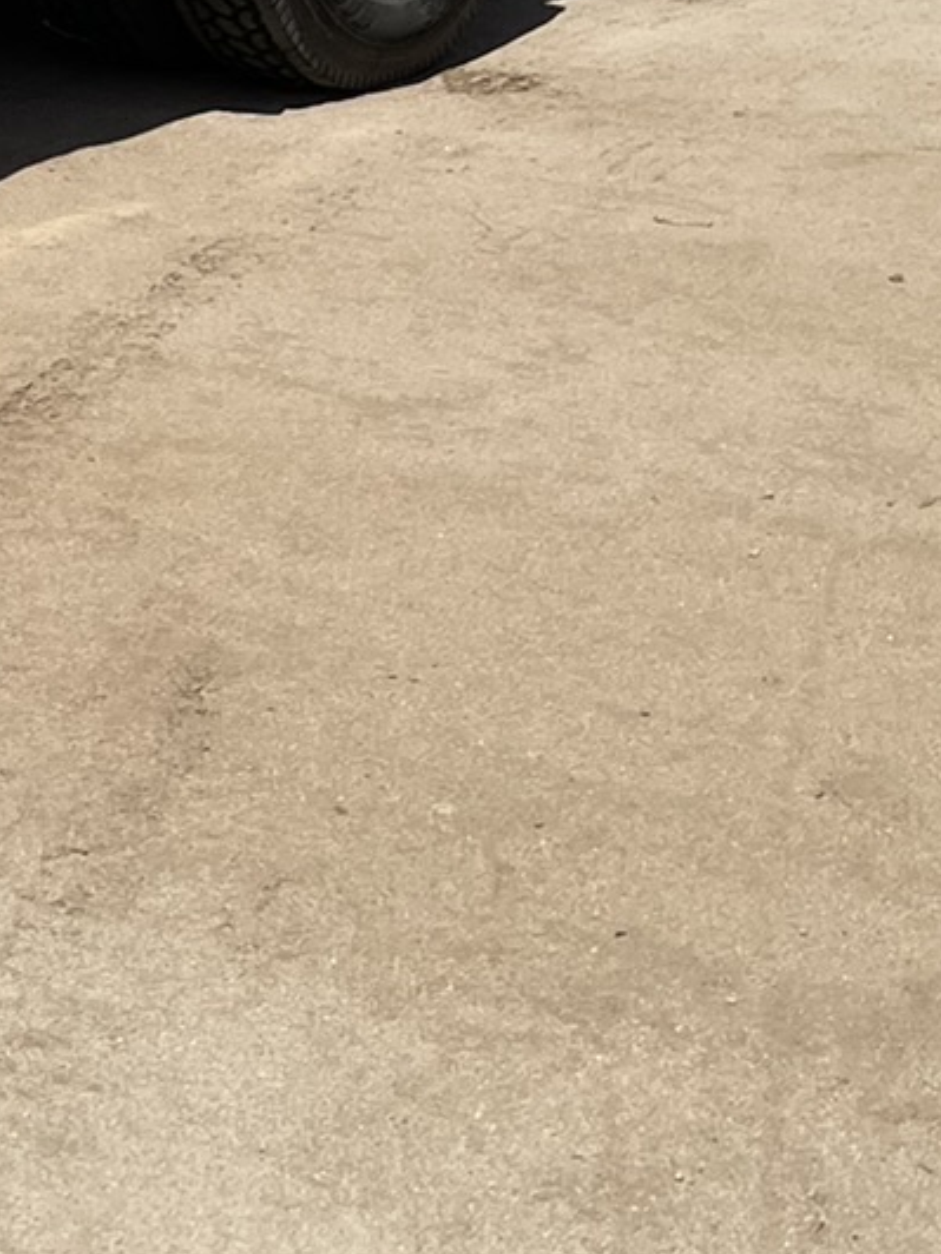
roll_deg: +0.8
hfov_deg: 14.6
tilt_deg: -4.7
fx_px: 3625
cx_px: 12
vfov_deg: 18.0
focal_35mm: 100
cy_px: -486
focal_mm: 4.2
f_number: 1.6
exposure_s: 1/7813
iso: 32
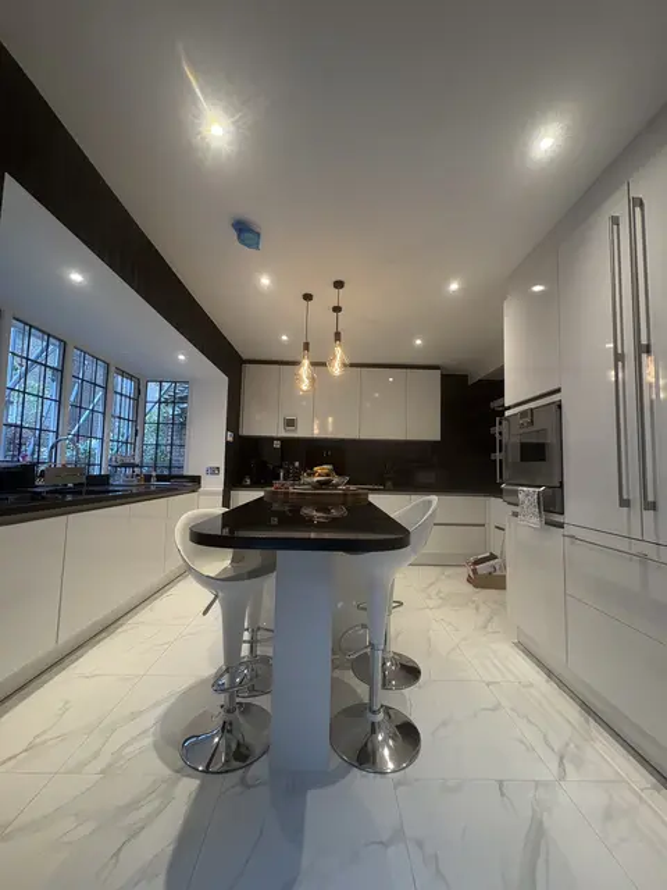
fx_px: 360
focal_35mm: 14
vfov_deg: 102.1
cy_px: 445
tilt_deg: +4.9
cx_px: 334
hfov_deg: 85.7
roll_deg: -0.7
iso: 250
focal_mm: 2.22
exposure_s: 1/100
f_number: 2.2
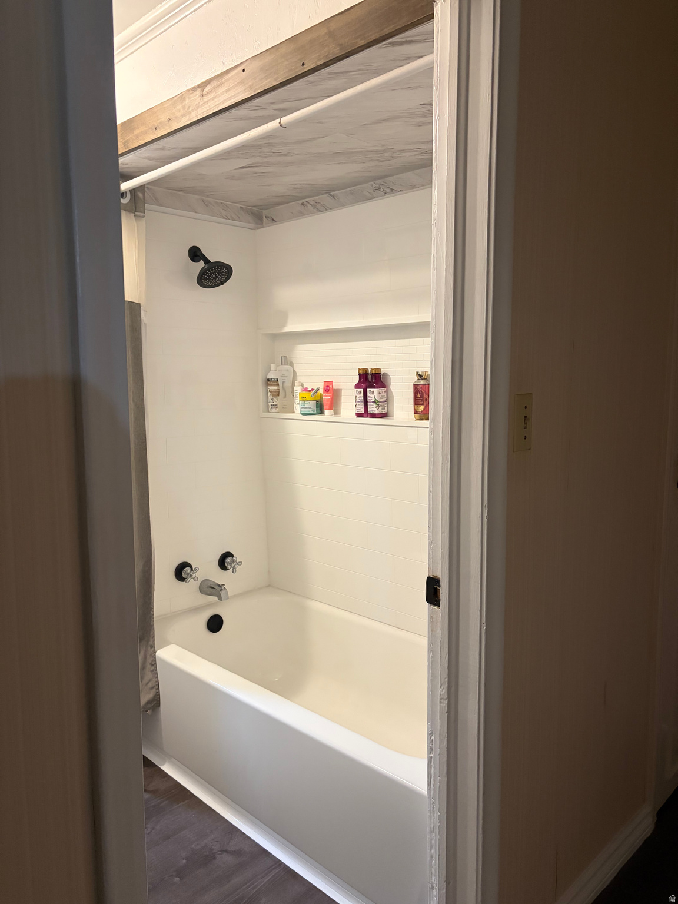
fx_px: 679
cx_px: 339
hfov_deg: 53.1
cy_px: 452
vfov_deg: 67.3
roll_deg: +0.2
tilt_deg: -6.5
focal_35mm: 26
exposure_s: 1/60
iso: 400
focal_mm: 5.96
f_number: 1.6
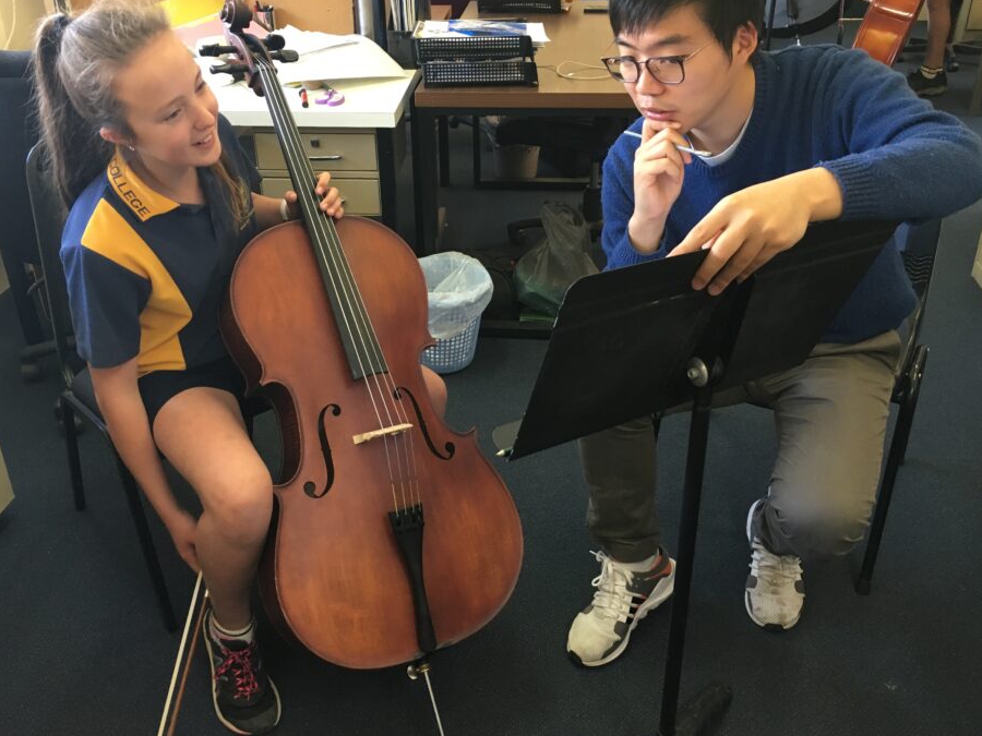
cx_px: 484
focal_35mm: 33
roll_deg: +2.0
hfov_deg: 55.4
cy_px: 343
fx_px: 936
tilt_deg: -28.6
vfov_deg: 42.9
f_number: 2.2
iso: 125
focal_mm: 4.15
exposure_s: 1/33
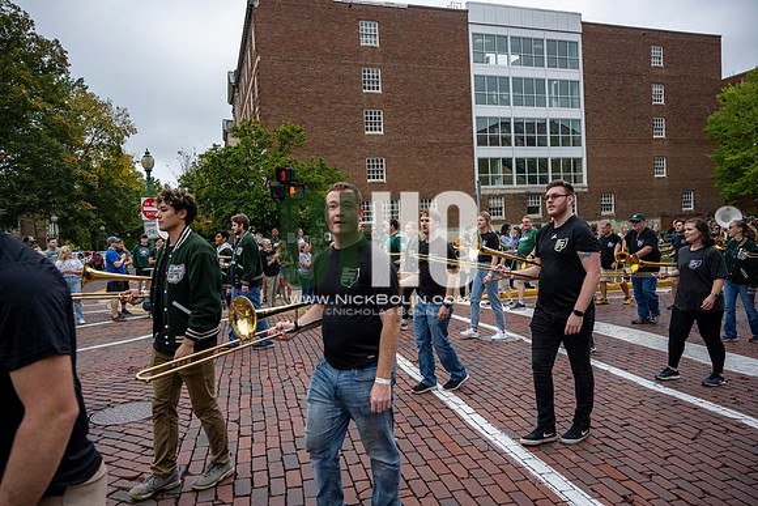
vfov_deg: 53.2
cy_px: 253
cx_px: 379
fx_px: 505
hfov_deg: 73.7
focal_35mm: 24
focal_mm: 24
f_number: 4
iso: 640
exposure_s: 1/1600
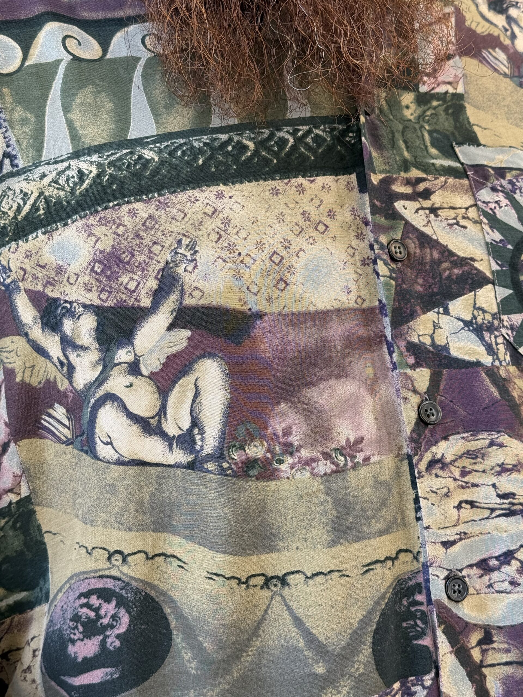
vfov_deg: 39.7
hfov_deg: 30.3
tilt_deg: -0.2
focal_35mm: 48
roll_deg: +0.7
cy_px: 348
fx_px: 967
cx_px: 262
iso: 80
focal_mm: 6.76
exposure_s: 1/248
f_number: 1.78
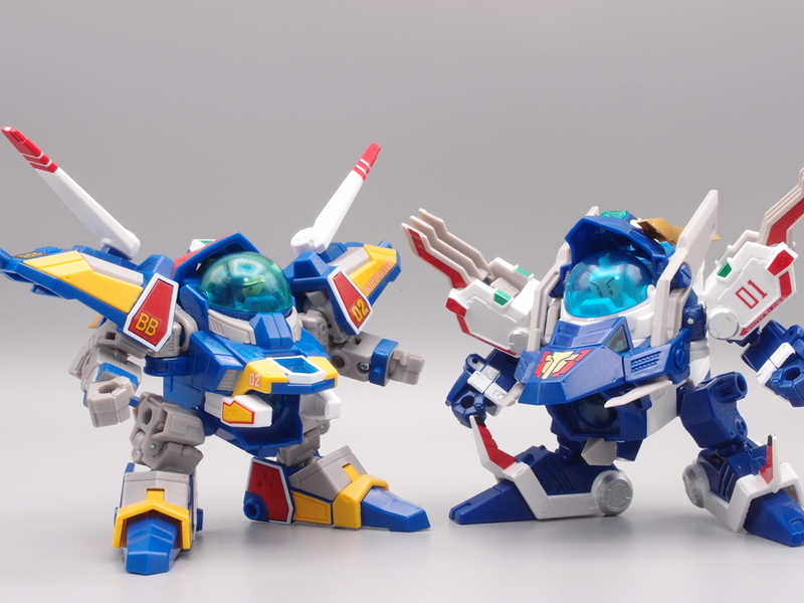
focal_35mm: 50
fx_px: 1161
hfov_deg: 38.2
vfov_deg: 29.1
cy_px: 302
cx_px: 402
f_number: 8
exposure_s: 1/6
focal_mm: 10.83
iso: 100
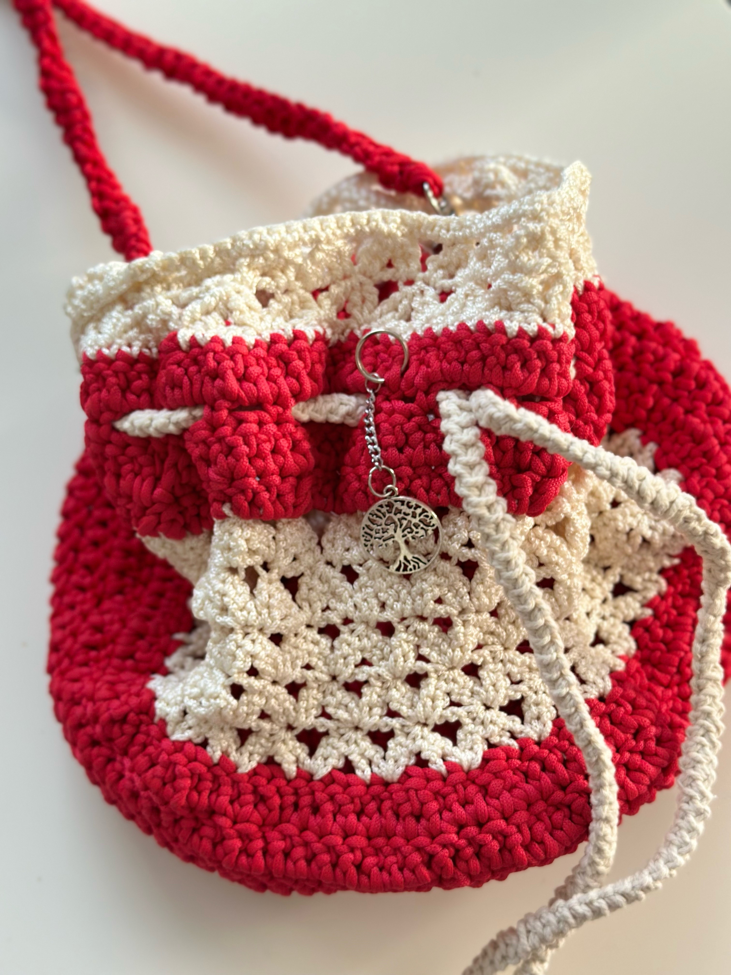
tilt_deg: -76.5
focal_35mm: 48
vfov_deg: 39.7
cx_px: 366
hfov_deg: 30.3
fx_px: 1352
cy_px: 488
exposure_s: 1/174
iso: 80
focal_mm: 6.86
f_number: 1.78
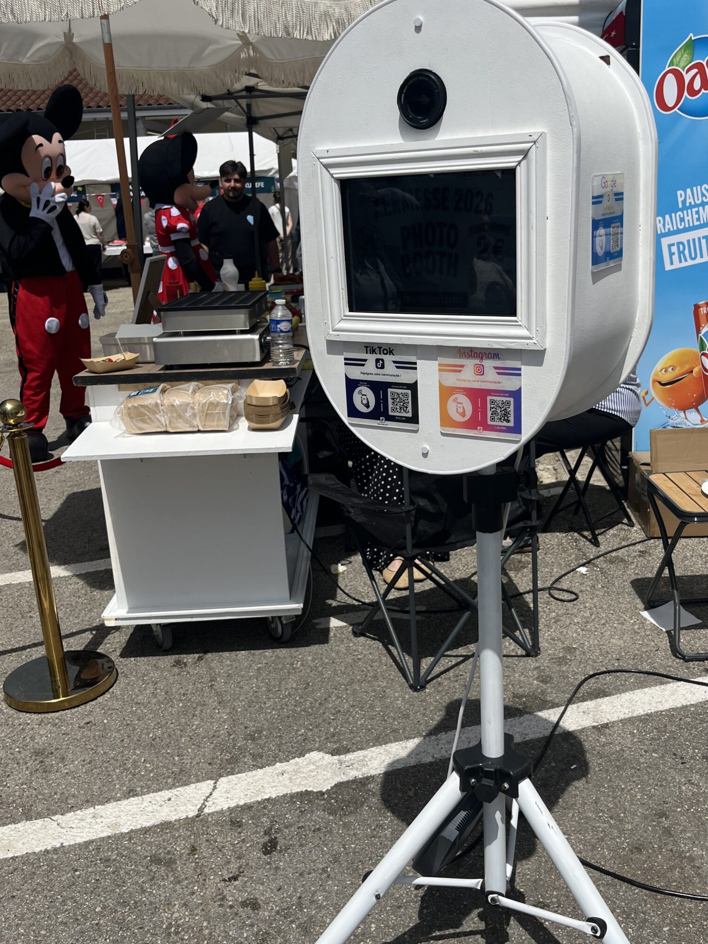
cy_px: 470
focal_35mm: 33
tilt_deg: -17.4
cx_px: 399
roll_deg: +2.9
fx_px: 900
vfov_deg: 55.3
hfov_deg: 42.9
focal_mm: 5.1
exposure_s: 1/7874
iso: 50
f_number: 1.6
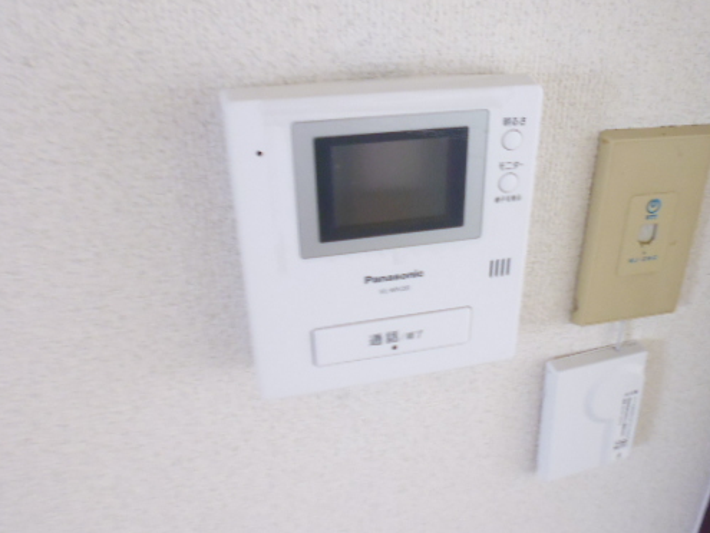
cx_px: 429
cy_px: 246
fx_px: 636
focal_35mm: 31
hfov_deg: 57.8
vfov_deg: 45.5
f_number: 2.8
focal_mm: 4.3
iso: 400
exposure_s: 1/30
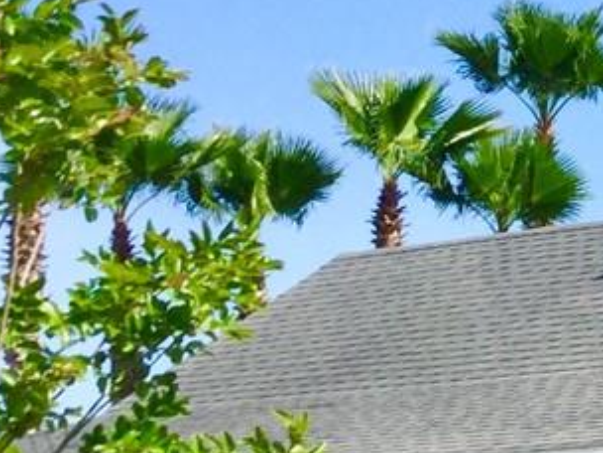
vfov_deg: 9.1
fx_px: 2839
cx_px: 1244
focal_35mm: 163
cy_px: 415
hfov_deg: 10.9
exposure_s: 1/1101
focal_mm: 3.3
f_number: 2.4
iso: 25
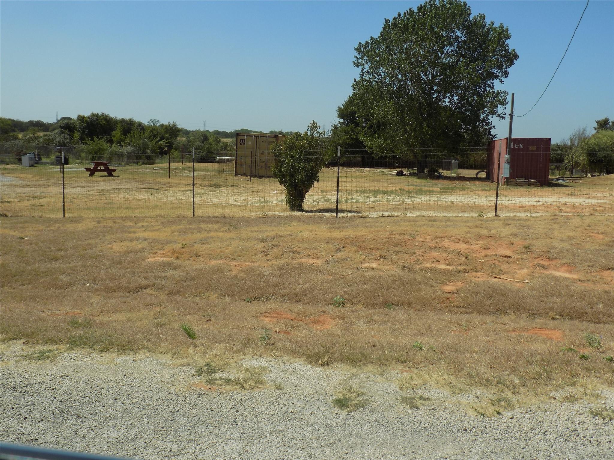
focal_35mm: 34
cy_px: 230
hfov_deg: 54.0
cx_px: 307
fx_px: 603
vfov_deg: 41.8
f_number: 10.9
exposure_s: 1/160
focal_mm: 6.1
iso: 80
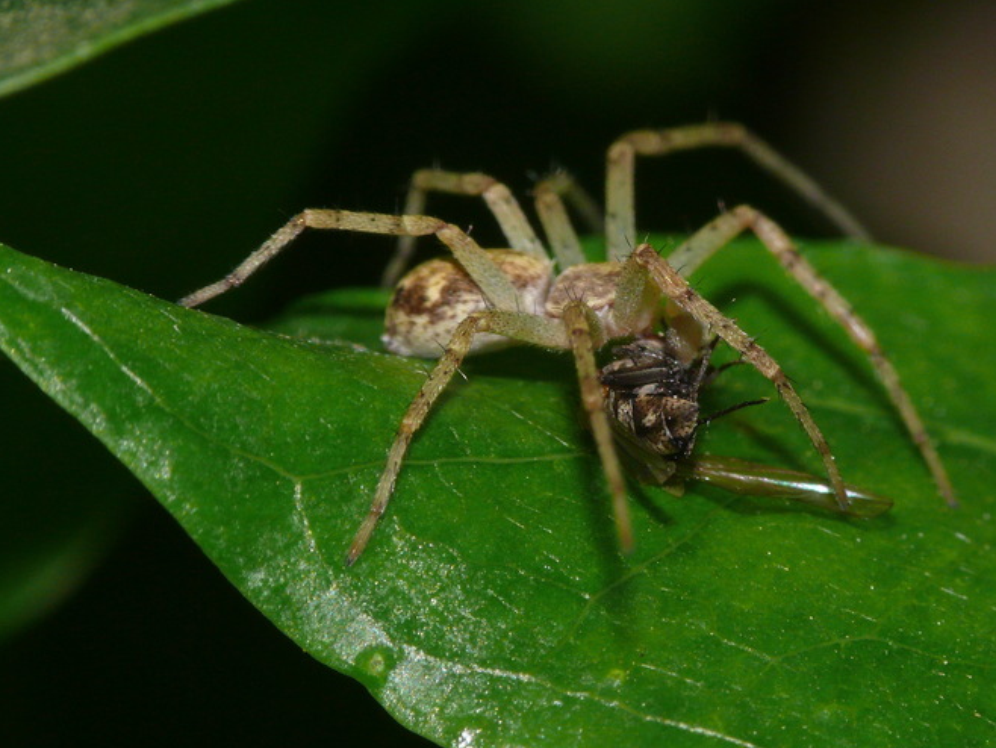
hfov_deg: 4.4
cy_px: 300
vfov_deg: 3.3
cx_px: 630
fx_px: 12952
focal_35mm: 450
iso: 200
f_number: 11
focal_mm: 73.3
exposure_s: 1/125
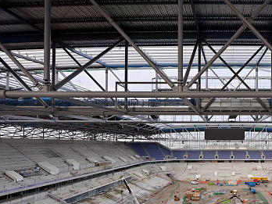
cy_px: 134
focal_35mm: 23
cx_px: 225
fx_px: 181
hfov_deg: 65.8
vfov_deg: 57.7
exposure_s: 1/200
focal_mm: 14
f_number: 8
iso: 1000
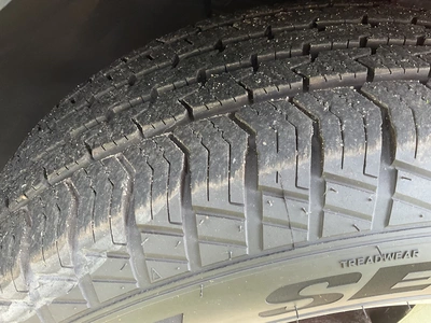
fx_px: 361
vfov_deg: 48.2
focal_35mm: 29
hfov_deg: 61.7
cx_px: 216
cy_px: 162
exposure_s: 1/122
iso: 50
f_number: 1.8
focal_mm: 3
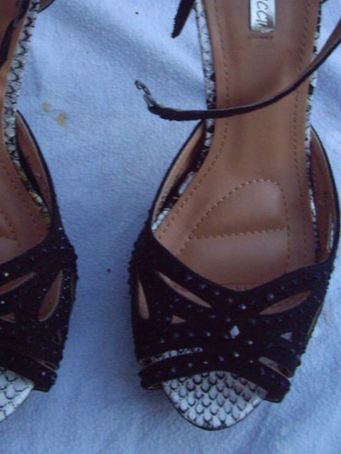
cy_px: 150
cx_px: 106
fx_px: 893
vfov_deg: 28.4
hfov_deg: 21.5
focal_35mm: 68
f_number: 2.7
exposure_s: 1/13
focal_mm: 6.2
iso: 200
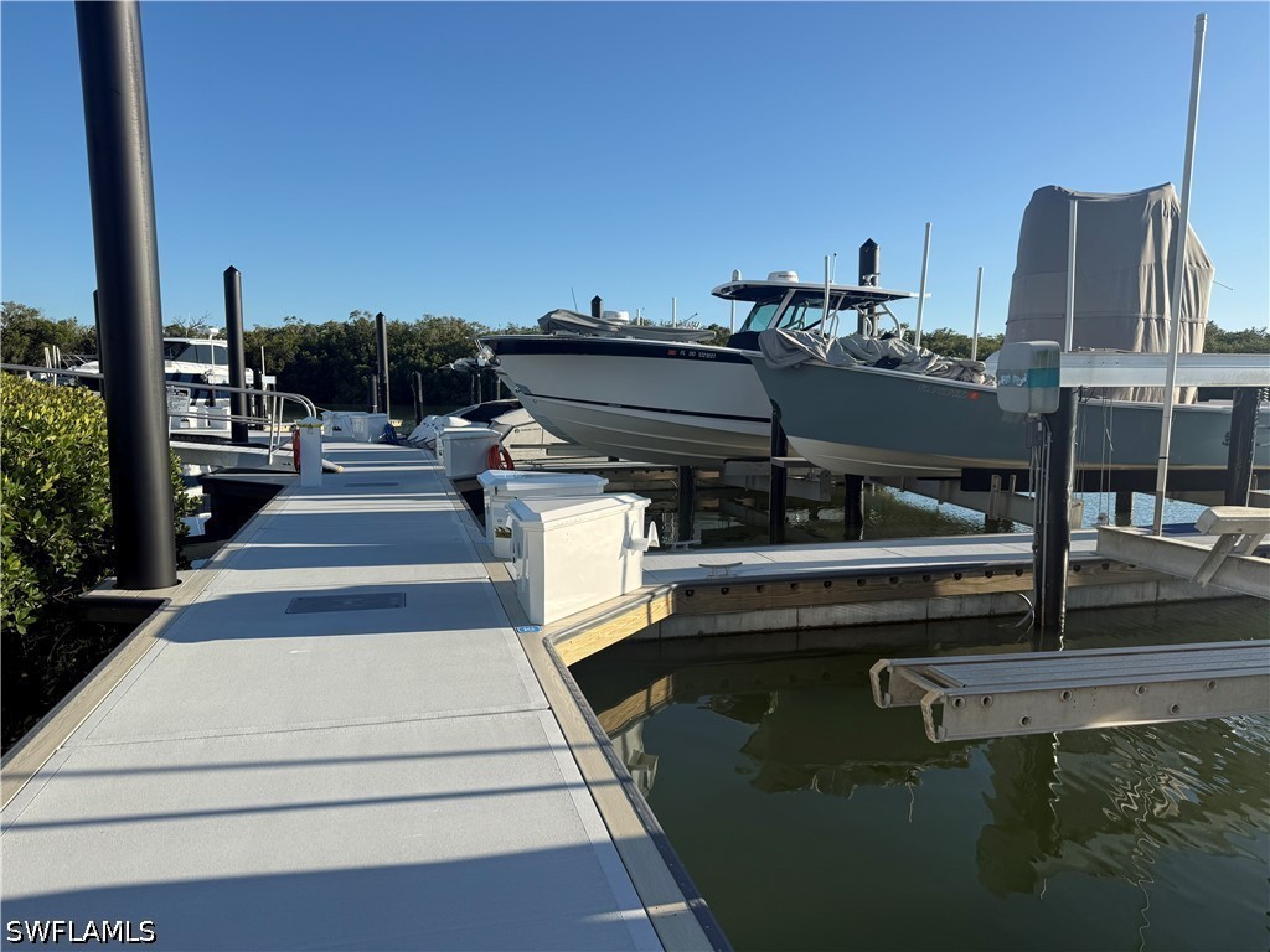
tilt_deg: -5.8
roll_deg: +0.1
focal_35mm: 24
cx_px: 635
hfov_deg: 71.6
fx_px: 881
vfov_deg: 56.8
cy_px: 476
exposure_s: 1/3953
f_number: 1.78
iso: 80
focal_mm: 6.76
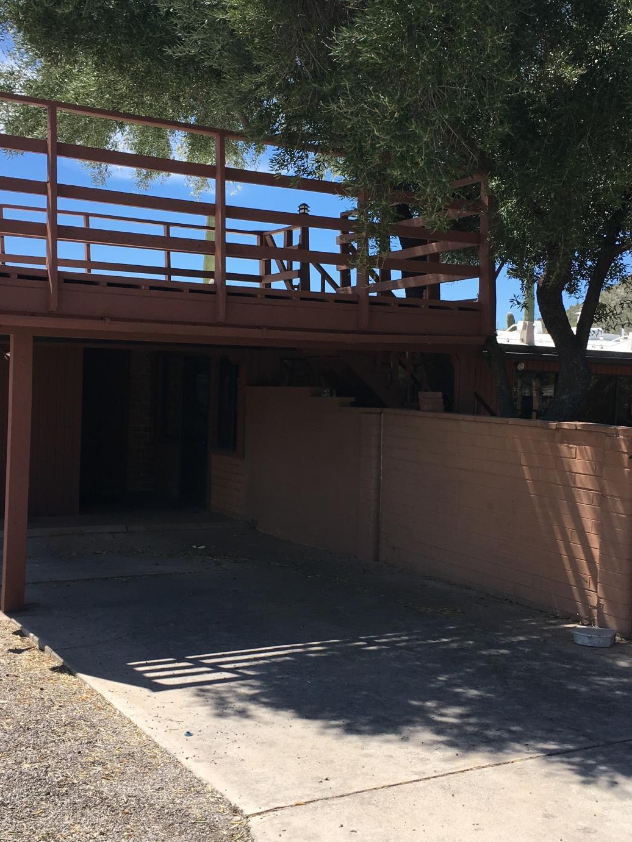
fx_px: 1022
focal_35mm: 42
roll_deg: -1.0
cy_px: 419
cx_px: 328
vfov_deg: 44.8
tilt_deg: -3.1
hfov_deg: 34.4
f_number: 2.2
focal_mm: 4.15
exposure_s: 1/1350
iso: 25
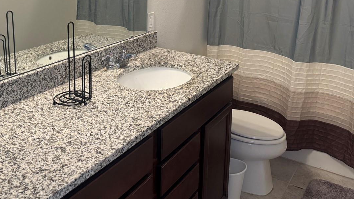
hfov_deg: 51.6
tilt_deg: -11.6
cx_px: 165
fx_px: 366
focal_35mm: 39
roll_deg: -1.3
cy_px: 14
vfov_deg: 29.0
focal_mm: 6.76
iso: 160
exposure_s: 1/120
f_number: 1.78
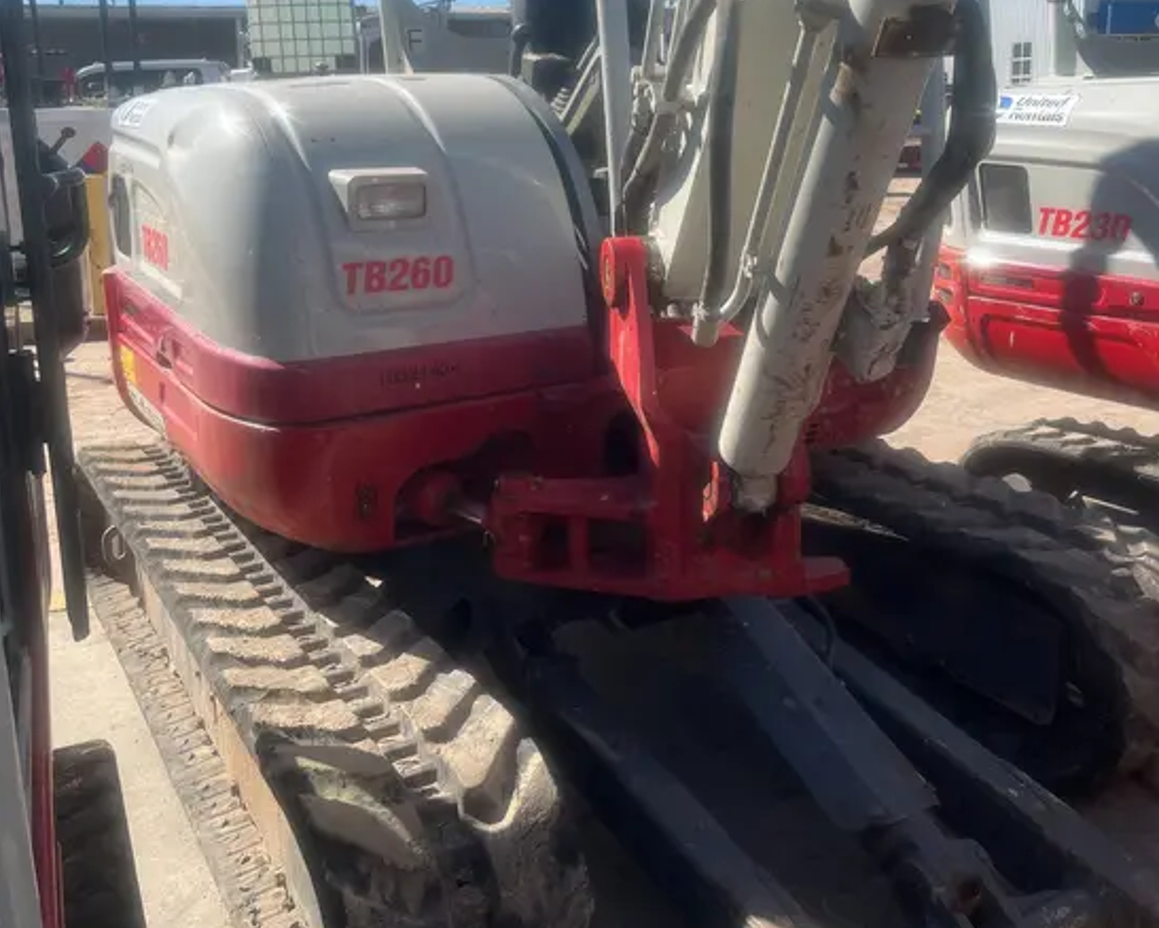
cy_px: 293
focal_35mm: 34
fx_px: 1167
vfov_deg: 42.7
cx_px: 581
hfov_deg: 52.8
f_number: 1.6
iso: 50
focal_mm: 5.1
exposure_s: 1/2571
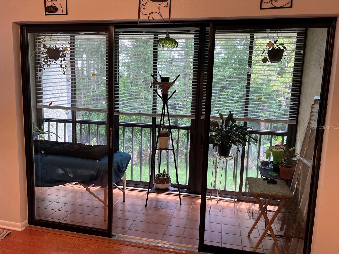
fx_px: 255
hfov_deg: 67.3
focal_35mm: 26
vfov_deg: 53.1
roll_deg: -2.2
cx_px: 170
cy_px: 127
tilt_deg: -7.5
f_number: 1.5
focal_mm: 5.7
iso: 40
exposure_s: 1/120
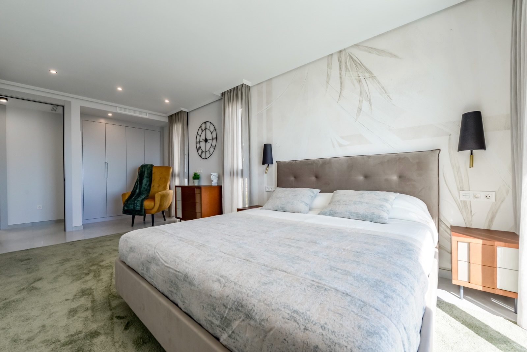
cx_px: 264
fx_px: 205
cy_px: 176
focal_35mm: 14
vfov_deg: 81.2
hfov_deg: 104.2
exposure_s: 1/250
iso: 400
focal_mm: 14
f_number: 8
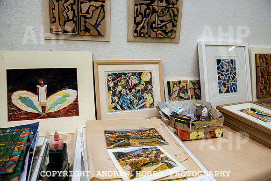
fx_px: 181
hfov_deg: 73.7
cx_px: 136
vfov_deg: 53.2
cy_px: 90
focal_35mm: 24
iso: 64
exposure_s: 1/10
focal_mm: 24
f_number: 5.6
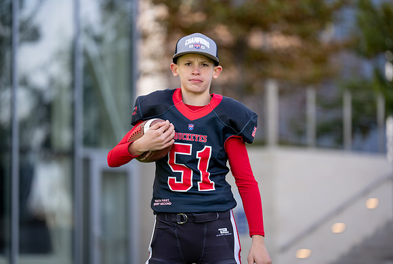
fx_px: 1865
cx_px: 200
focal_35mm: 170
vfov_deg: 8.1
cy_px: 131
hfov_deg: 12.0
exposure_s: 1/500
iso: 100
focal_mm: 165
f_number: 2.8
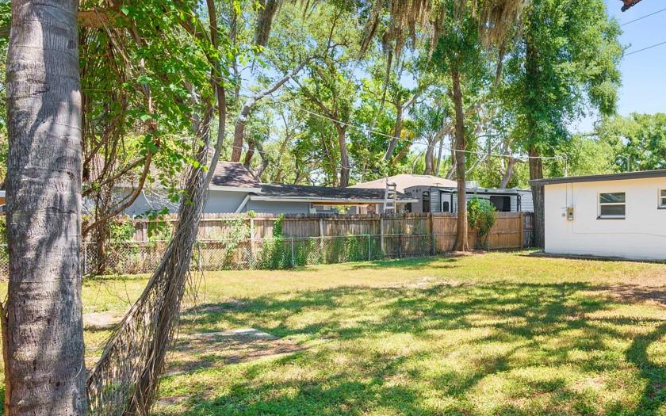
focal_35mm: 33
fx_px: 599
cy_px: 237
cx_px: 559
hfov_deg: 53.2
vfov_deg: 38.2
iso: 200
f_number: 8
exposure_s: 1/100
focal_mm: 17
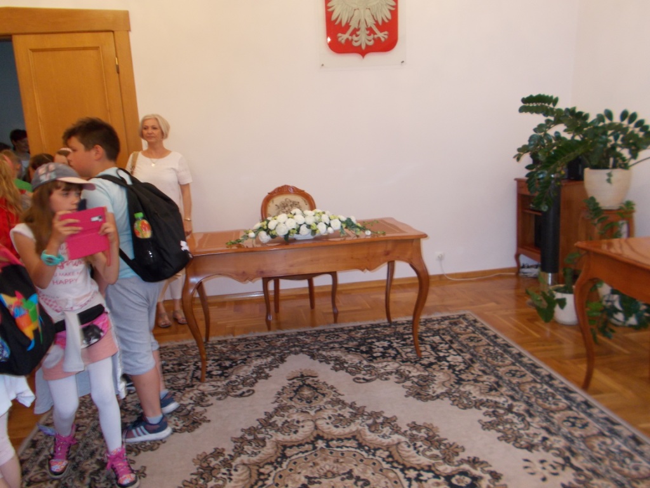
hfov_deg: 67.3
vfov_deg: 53.1
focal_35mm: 26
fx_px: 488
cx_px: 325
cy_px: 244
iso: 200
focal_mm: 4.6
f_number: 3.2
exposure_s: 1/25
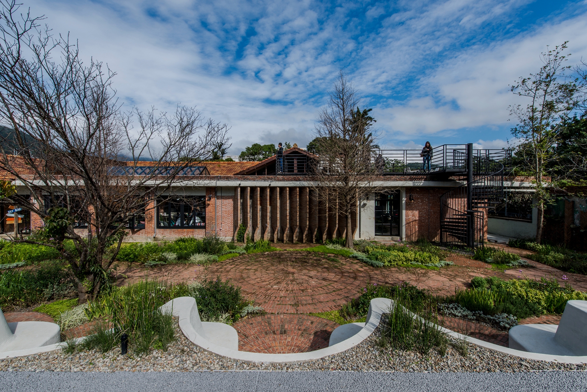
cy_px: 196
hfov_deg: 104.2
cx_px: 294
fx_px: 228
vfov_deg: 81.3
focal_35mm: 14
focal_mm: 14
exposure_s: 1/40
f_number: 18
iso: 50
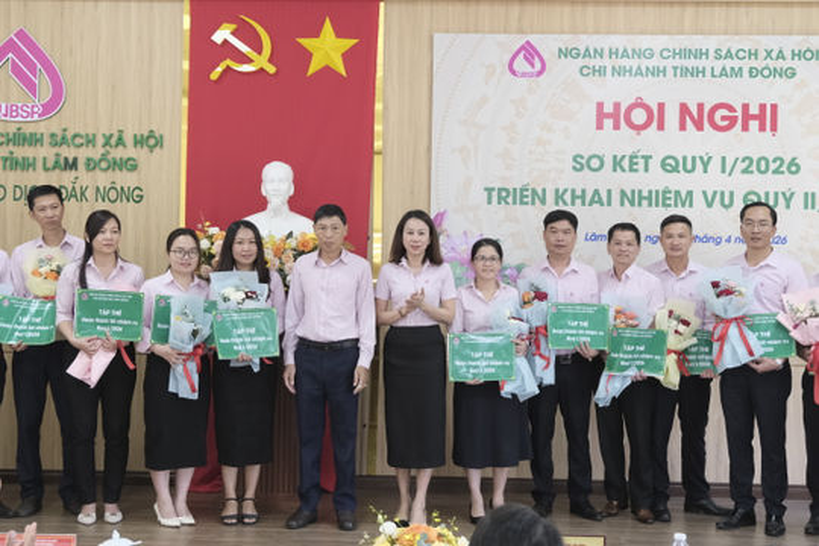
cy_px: 273
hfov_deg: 49.6
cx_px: 410
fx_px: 887
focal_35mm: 39
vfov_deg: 34.2
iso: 2000
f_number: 4
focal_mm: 26
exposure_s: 1/100
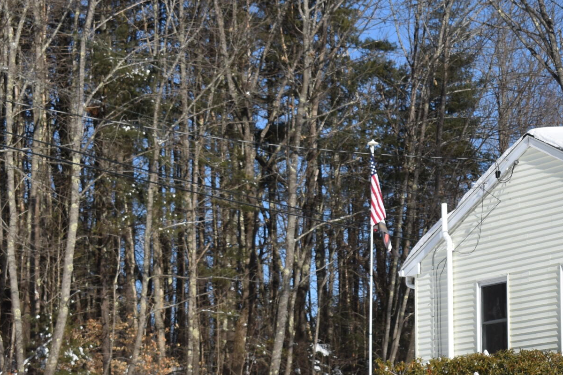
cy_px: 229
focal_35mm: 135
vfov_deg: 10.2
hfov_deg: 14.7
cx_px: 692
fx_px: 2111
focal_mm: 36
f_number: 11
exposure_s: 1/500
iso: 100
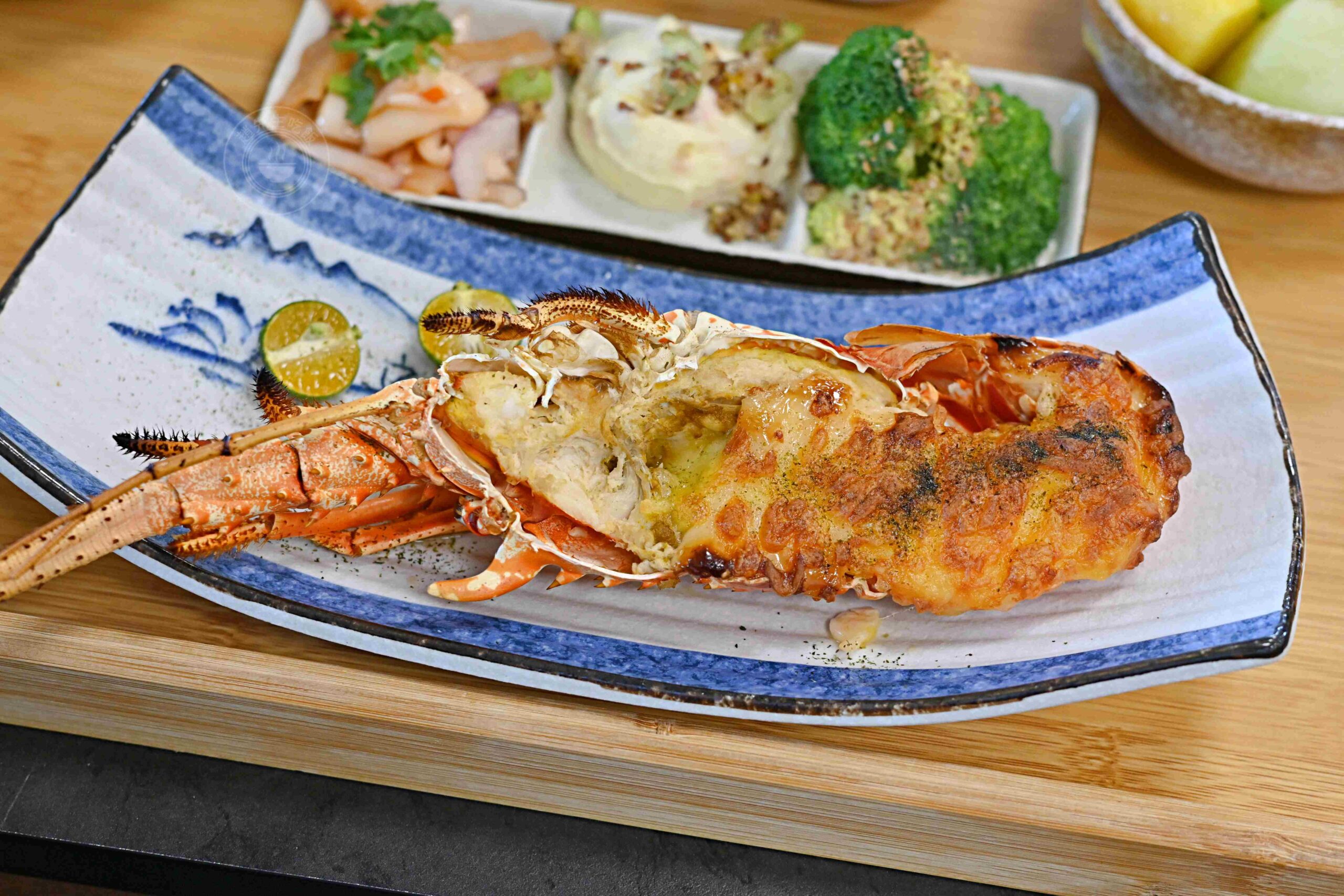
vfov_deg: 18.2
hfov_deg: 27.0
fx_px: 2800
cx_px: 672
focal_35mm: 75
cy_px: 448
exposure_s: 1/200
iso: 500
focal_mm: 50
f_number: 3.2
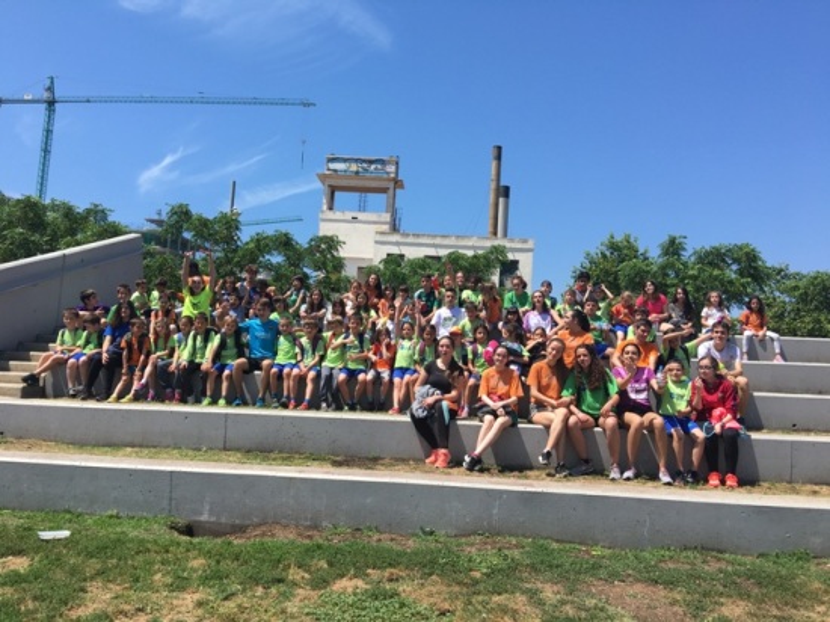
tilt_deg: +7.1
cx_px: 415
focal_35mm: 29
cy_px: 311
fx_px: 695
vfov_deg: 48.2
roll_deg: -4.3
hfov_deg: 61.7
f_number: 2.2
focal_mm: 4.15
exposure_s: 1/1261
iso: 25
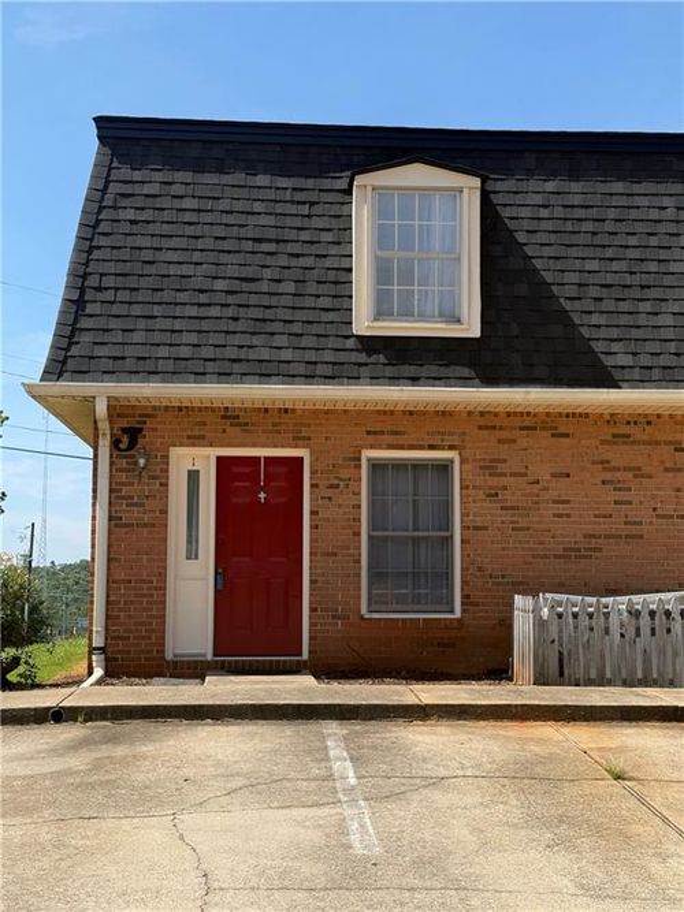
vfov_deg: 39.7
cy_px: 456
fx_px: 1265
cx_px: 342
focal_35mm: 48
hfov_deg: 30.3
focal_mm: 6.76
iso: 100
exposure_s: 1/3378
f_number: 1.78
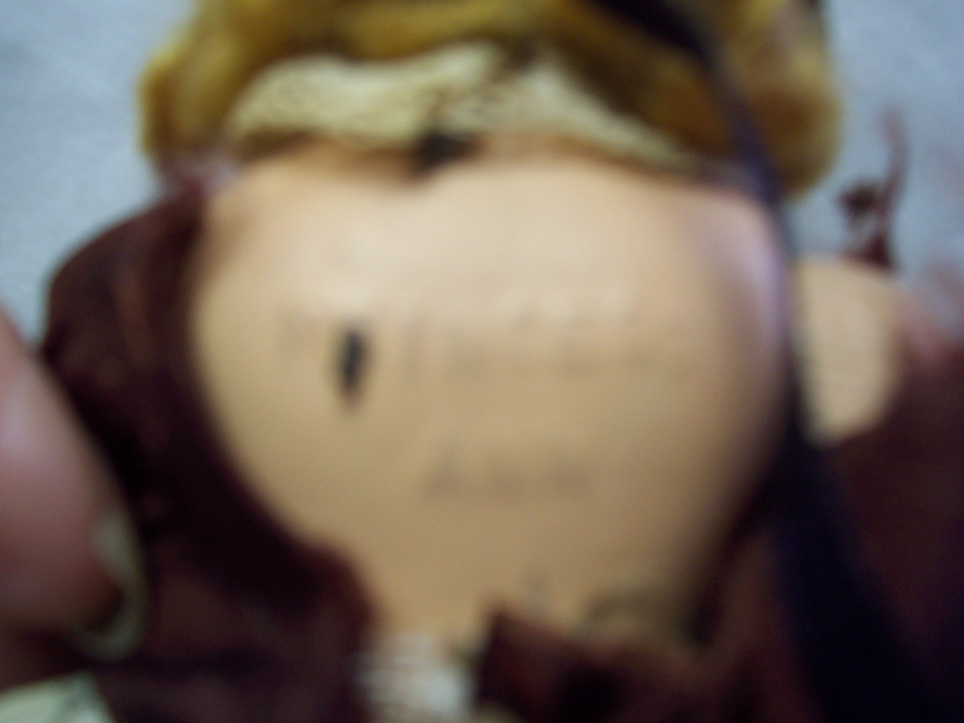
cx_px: 482
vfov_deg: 38.7
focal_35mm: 37
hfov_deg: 50.1
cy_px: 362
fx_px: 1030
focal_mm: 5.6
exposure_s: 1/60
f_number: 2.8
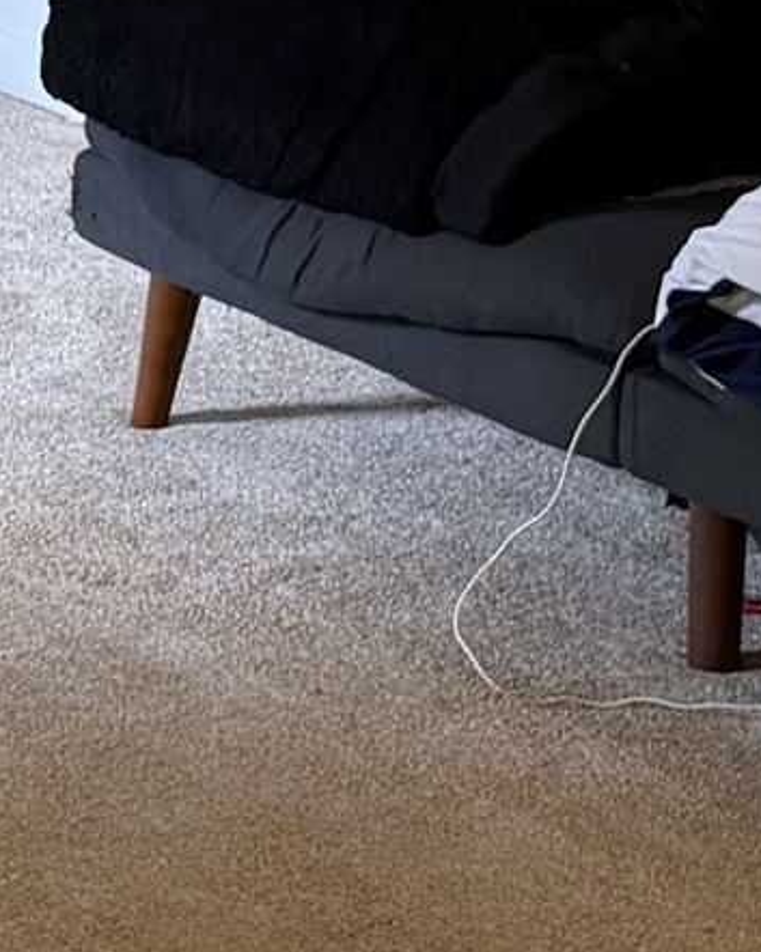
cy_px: -235
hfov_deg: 8.9
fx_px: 4594
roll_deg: +1.0
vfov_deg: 11.6
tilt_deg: -10.4
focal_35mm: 163
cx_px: -798
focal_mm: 6.76
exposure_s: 1/60
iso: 250
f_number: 1.78
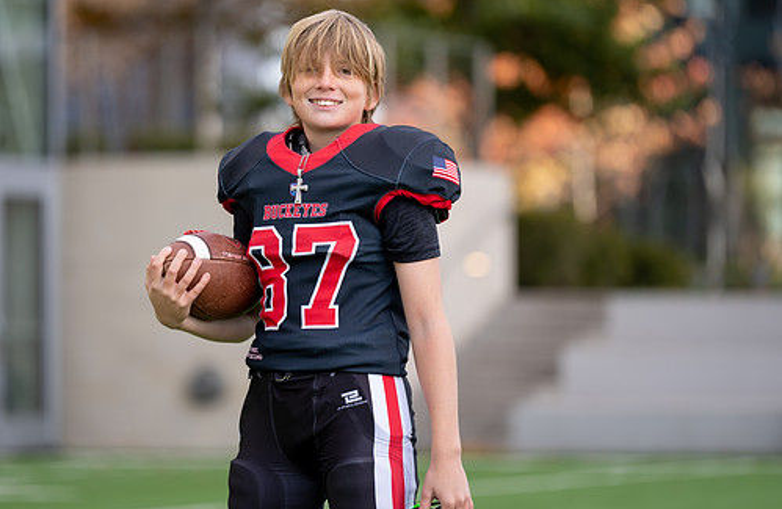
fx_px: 4508
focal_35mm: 209
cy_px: 210
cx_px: 330
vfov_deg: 6.5
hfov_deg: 9.9
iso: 100
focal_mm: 171
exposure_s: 1/320
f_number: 2.8
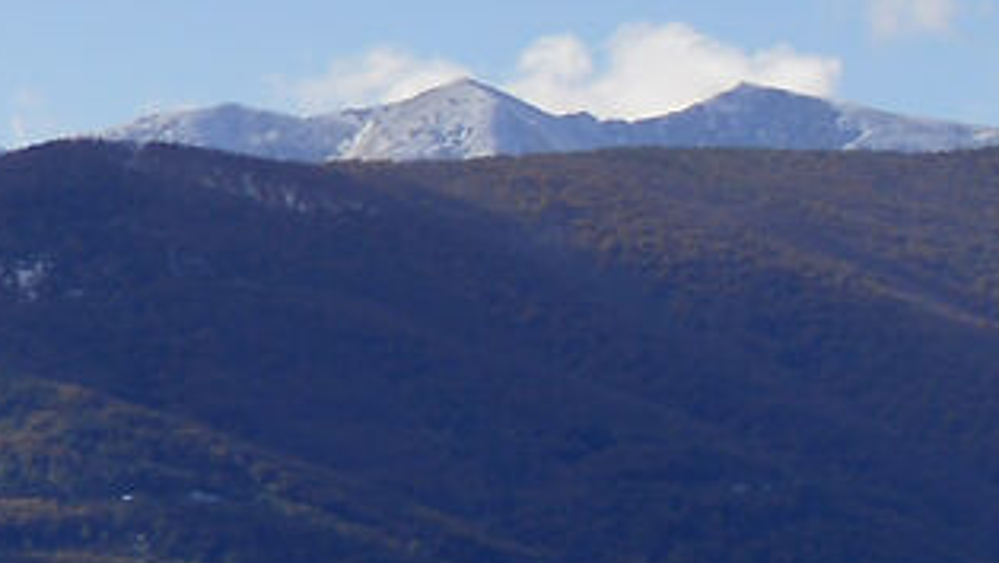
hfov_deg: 6.5
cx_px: -2437
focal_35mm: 288
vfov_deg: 4.2
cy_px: 907
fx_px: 7633
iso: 100
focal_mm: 24
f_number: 11
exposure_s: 1/200
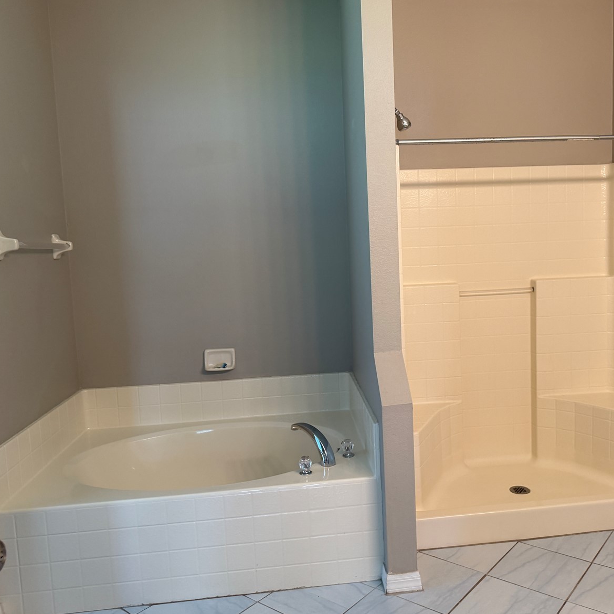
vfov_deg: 55.6
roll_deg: +2.2
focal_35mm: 29
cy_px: 304
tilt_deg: -5.1
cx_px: 370
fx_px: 582
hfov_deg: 55.2
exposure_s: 1/120
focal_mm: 6.76
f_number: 1.78
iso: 200
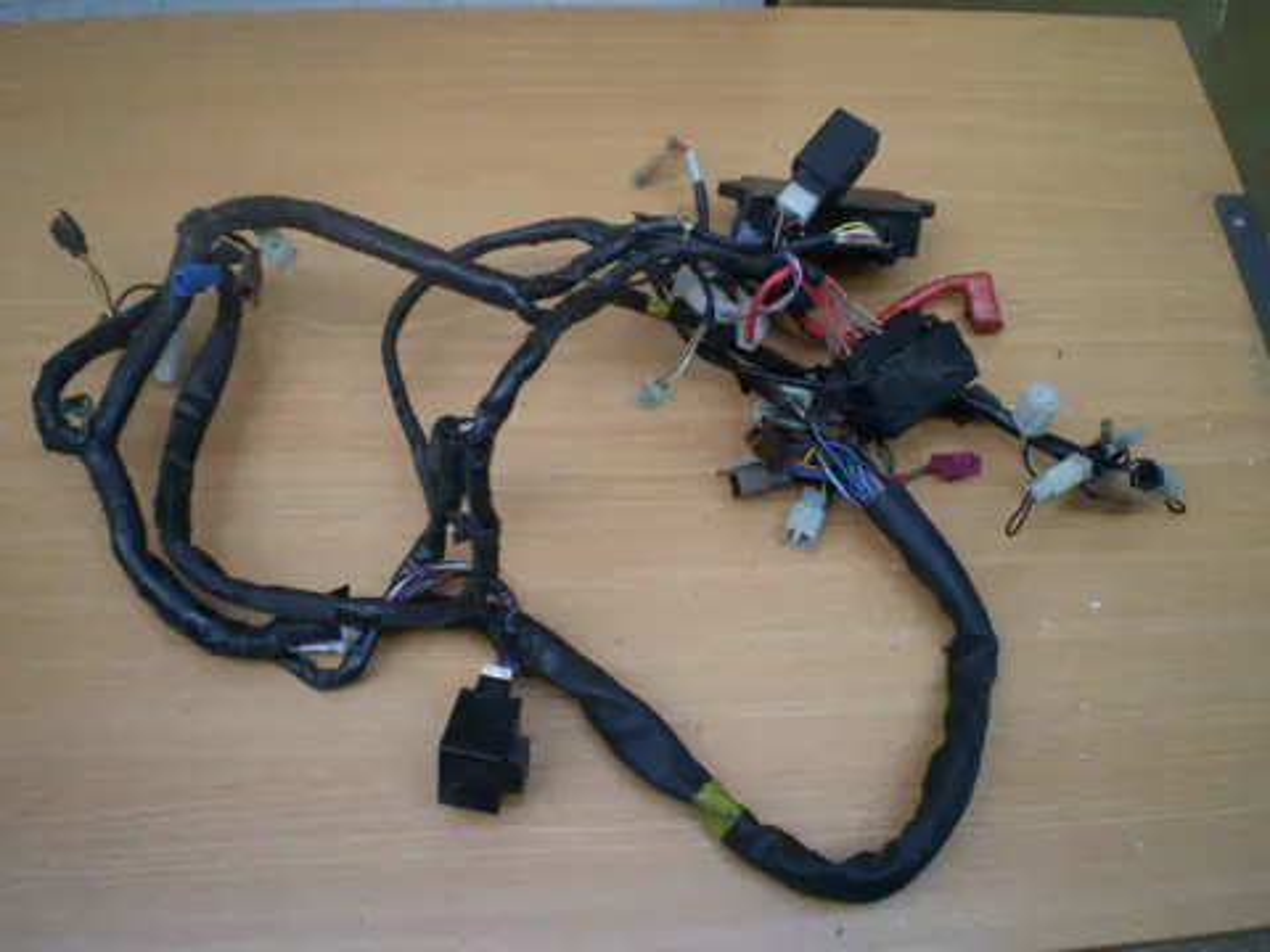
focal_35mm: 36
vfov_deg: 39.7
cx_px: 635
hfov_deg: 51.4
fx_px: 1321
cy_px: 476
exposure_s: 1/60
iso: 64
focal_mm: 6.3
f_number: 3.1
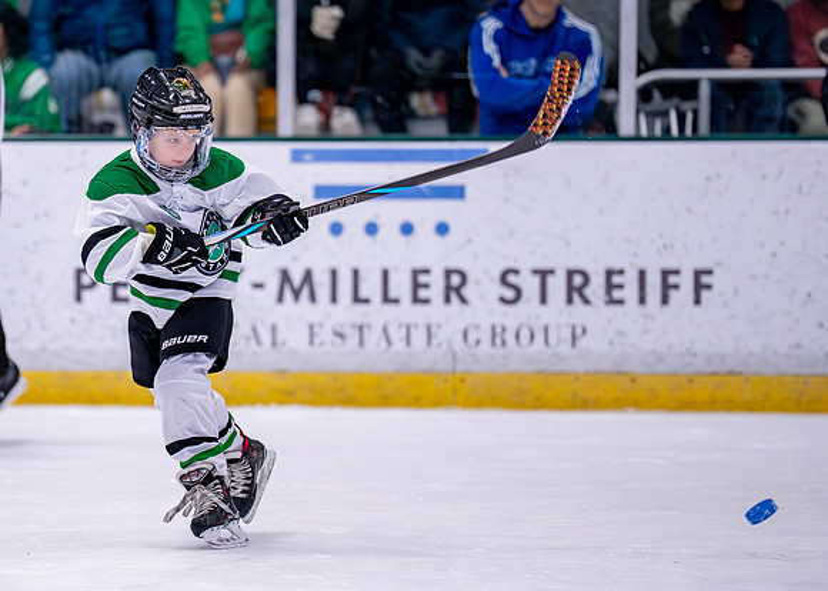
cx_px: 144
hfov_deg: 6.6
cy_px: 279
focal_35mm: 306
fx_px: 7191
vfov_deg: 4.7
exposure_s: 1/1250
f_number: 2.8
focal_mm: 188
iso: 2500
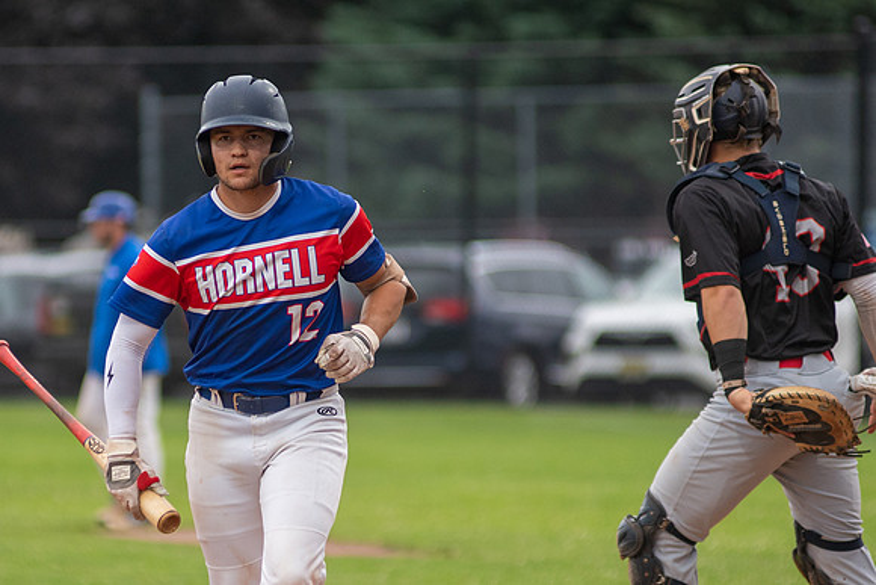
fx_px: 10169
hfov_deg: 4.9
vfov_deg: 3.3
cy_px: 417
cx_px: 252
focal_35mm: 418
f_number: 2.8
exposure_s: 1/1000
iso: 500
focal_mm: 200
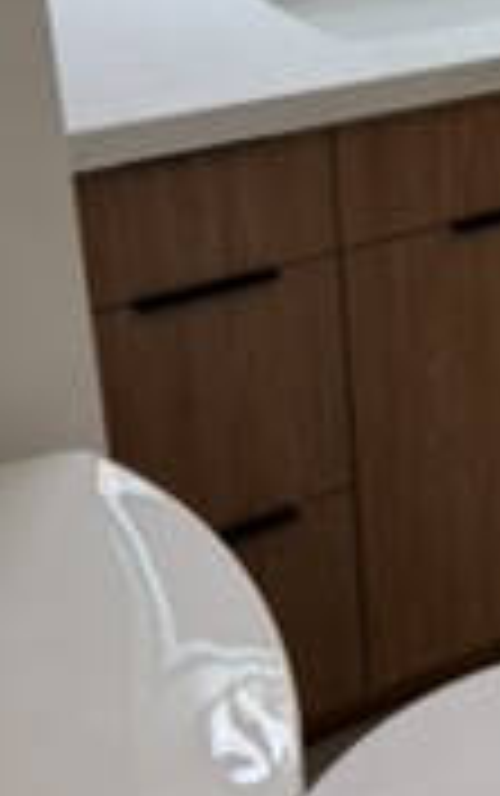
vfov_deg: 29.3
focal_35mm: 69
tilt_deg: -25.0
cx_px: 590
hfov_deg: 18.0
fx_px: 1501
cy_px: 207
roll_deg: -3.3
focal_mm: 6.76
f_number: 1.78
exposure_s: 1/159
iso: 80
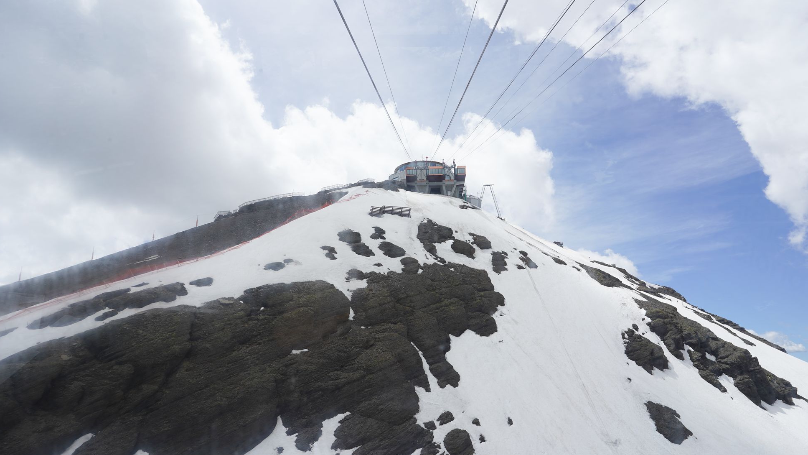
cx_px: 414
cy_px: 211
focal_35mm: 26
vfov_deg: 44.4
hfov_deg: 71.9
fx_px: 557
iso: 100
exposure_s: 1/100
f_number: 13
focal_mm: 24
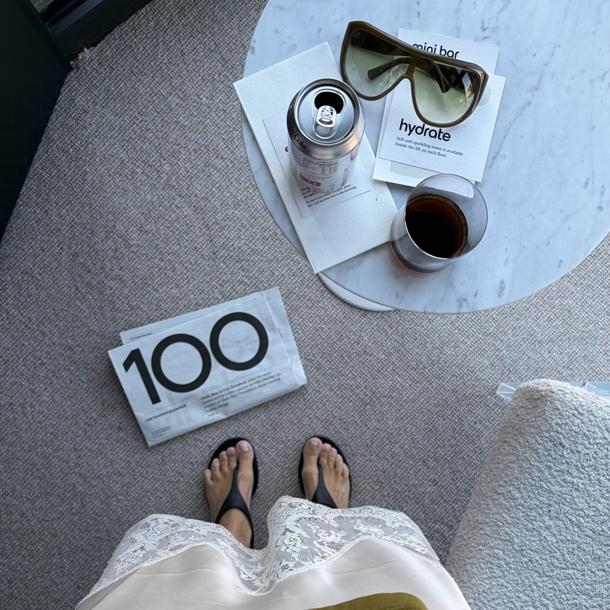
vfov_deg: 51.6
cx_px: 306
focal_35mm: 31
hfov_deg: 52.5
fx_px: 618
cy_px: 404
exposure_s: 1/127
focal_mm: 5.96
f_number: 1.6
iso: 32
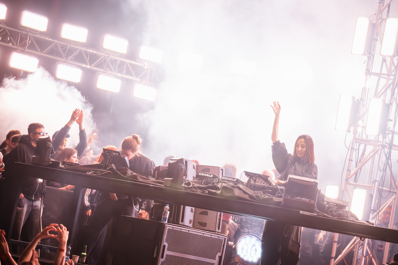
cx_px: 205
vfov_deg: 6.5
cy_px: 134
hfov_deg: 9.8
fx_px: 2332
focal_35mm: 211
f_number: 2.8
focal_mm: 200
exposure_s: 1/250
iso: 1600
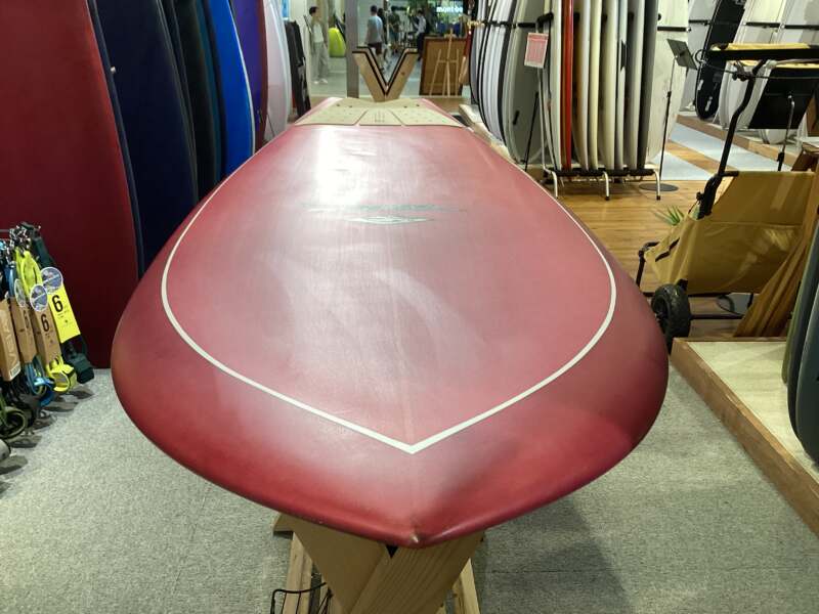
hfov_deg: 58.4
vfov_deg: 45.4
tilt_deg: -23.0
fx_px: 733
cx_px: 410
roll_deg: -0.7
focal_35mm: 31
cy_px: 307
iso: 64
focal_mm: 3.3
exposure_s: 1/50
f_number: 2.4
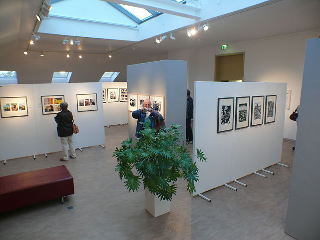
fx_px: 324
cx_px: 160
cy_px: 120
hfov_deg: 52.6
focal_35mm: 35
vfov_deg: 40.7
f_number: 2.8
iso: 125
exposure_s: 1/30
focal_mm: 7.4
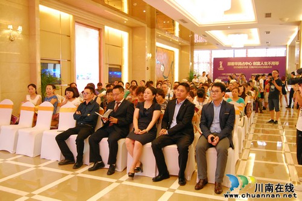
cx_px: 151
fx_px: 276
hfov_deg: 57.3
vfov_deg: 39.9
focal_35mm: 33
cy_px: 100
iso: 1600
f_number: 3.8
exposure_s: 1/60
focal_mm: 22
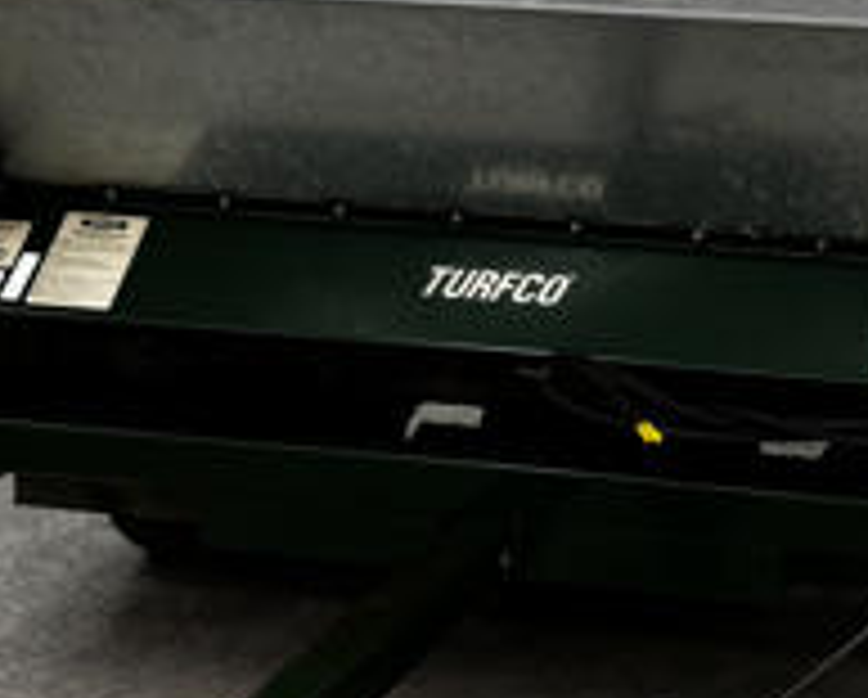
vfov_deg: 15.8
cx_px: 751
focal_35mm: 97
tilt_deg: -15.7
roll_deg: -0.3
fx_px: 2496
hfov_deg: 19.4
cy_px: 203
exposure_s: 1/121
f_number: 1.78
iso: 50
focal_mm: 6.76
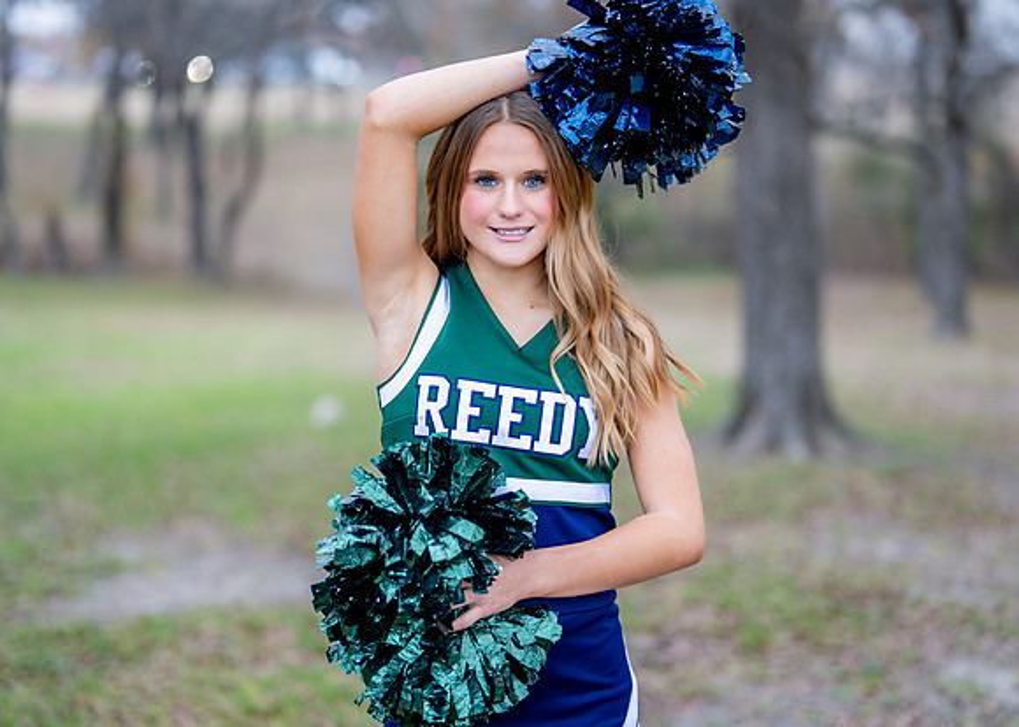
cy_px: 324
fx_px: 2017
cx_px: 511
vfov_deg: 20.4
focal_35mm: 70
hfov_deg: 28.4
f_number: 1.2
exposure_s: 1/400
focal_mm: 50
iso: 800
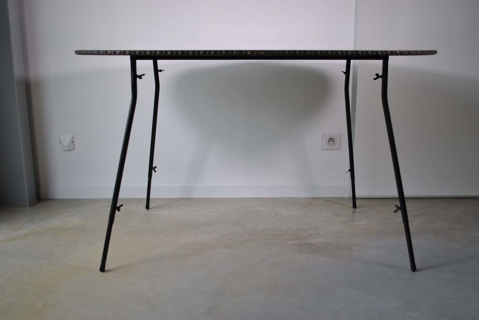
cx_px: 240
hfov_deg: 53.1
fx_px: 479
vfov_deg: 37.0
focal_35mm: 36
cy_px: 160
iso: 100
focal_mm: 24
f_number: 4
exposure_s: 1/60
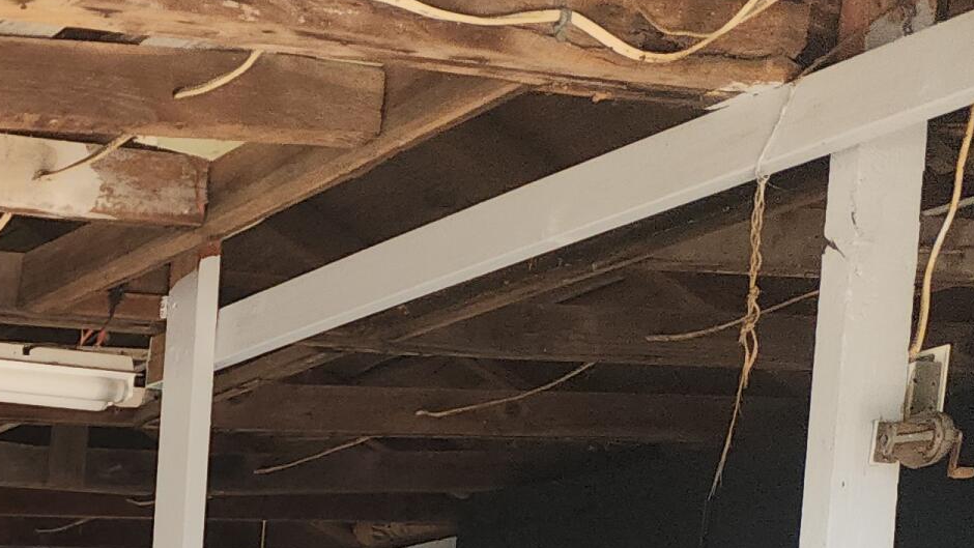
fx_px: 2066
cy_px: 1104
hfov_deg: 21.3
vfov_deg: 13.1
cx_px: -576
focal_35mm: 80
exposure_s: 1/60
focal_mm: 6.4
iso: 32
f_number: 1.8
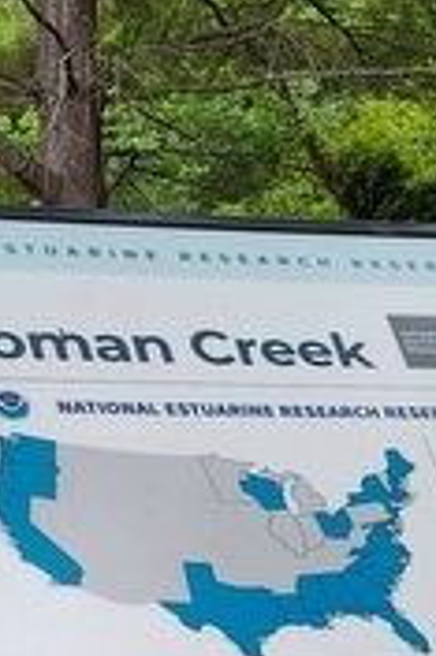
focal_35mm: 109
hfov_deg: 12.4
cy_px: 865
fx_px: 1984
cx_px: -4
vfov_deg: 17.5
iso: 152
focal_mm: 5.56
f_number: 1.8
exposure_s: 1/200
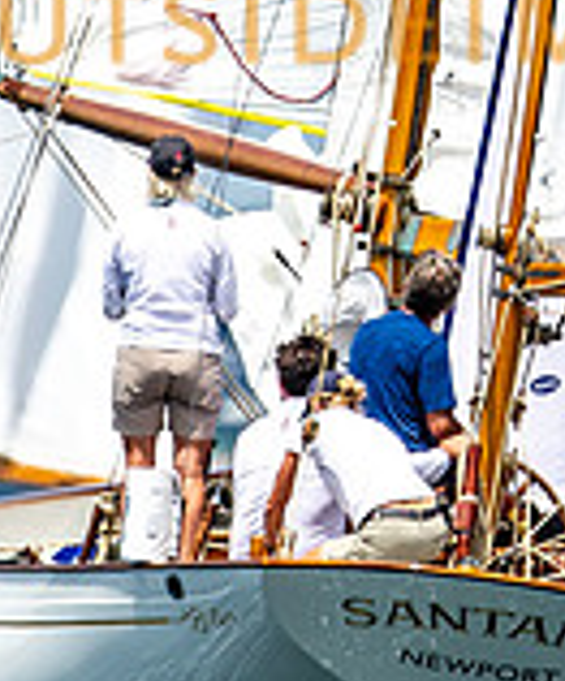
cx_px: 567
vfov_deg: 0.8
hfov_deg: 0.7
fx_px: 48485
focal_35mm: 2370
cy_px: 9
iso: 400
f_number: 5
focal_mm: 600
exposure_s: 1/3200
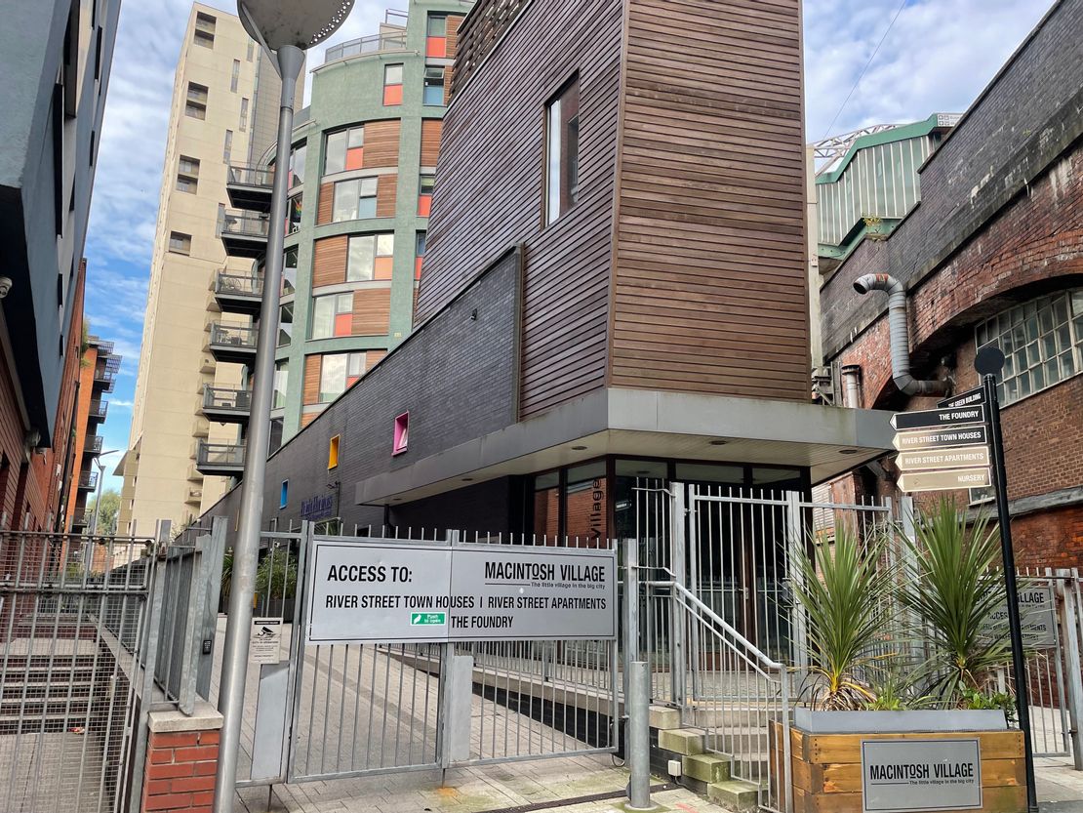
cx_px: 542
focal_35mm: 26
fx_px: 814
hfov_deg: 67.3
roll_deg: -0.8
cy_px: 406
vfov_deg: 53.1
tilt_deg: +12.7
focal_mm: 4.2
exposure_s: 1/407
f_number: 1.6
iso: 32
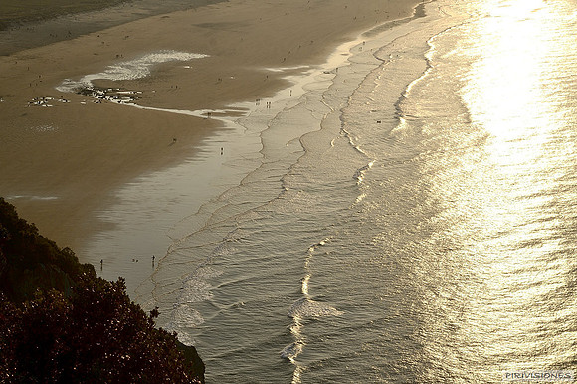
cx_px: 288
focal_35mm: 75
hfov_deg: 27.0
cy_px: 192
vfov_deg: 18.2
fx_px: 1201
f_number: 11
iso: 100
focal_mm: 50
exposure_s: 1/400
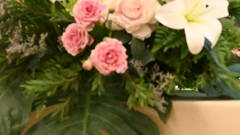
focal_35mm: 187
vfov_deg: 6.5
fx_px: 1190
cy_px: -17
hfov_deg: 11.4
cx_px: 236
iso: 6400
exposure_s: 1/250
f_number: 4
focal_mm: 71
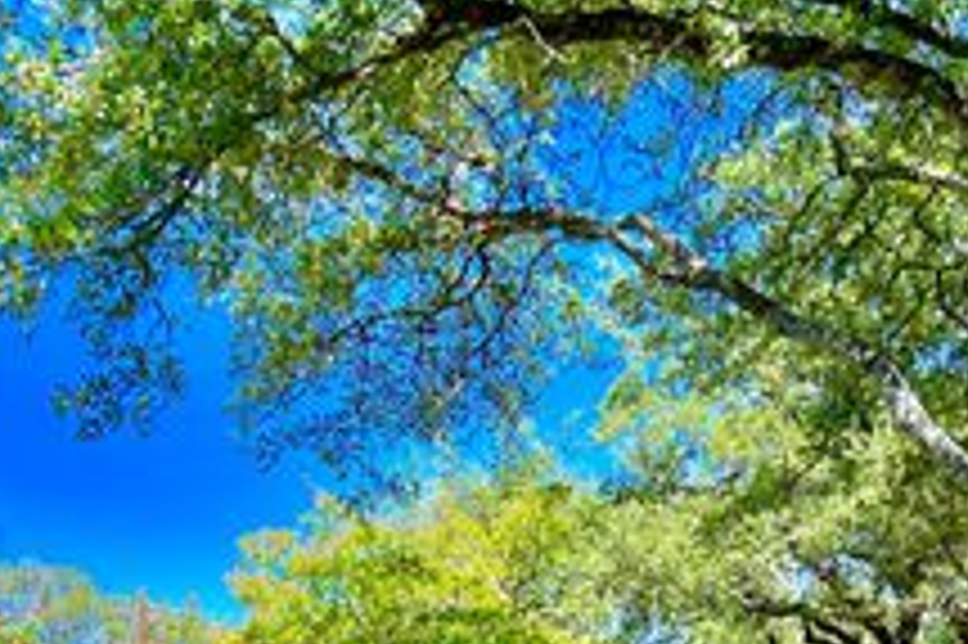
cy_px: 781
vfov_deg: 20.1
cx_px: 482
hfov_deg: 31.9
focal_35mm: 63
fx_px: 1693
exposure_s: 1/1751
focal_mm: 5.7
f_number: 1.5
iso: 50
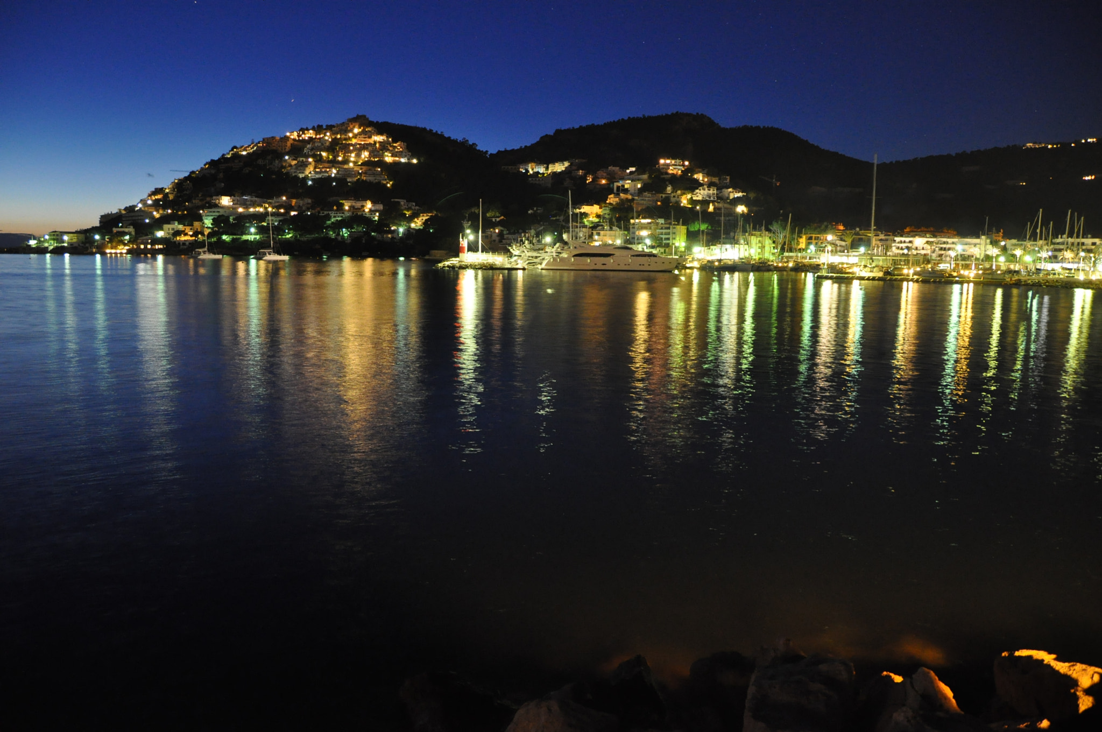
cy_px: 366
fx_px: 825
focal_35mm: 27
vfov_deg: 47.8
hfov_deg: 67.4
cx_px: 551
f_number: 3.5
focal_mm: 18
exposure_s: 3
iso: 1600
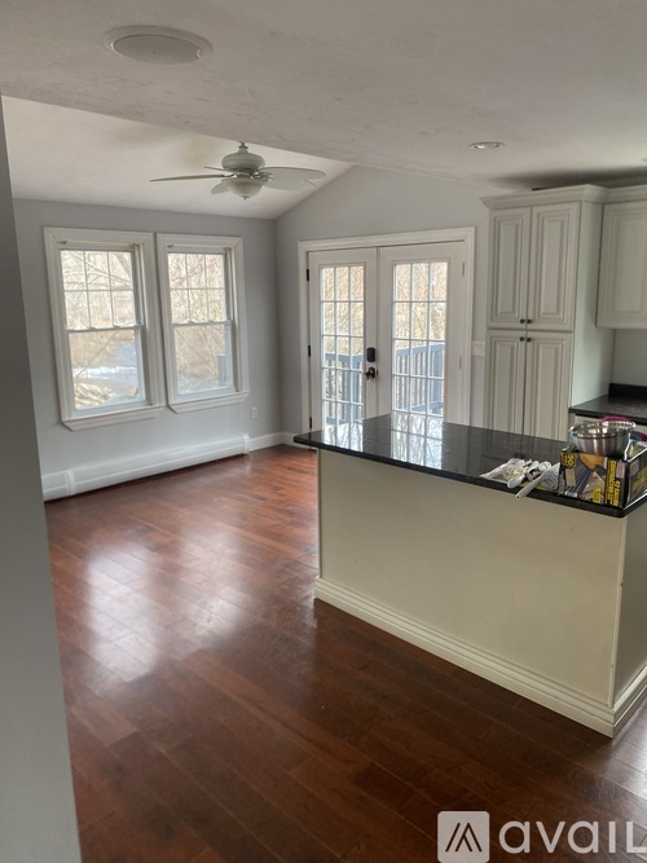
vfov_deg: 67.3
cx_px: 324
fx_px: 648
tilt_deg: -10.2
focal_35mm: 26
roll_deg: +1.0
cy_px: 432
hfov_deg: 53.0
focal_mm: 4.25
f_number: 1.8
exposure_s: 1/121
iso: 80
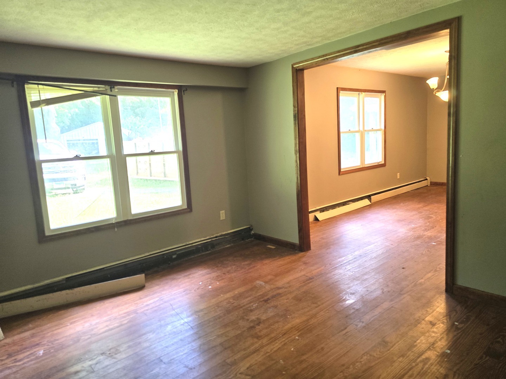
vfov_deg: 58.9
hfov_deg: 73.9
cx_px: 253
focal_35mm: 23
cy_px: 190
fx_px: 336
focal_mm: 6.3
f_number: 1.7
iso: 250
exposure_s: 1/120
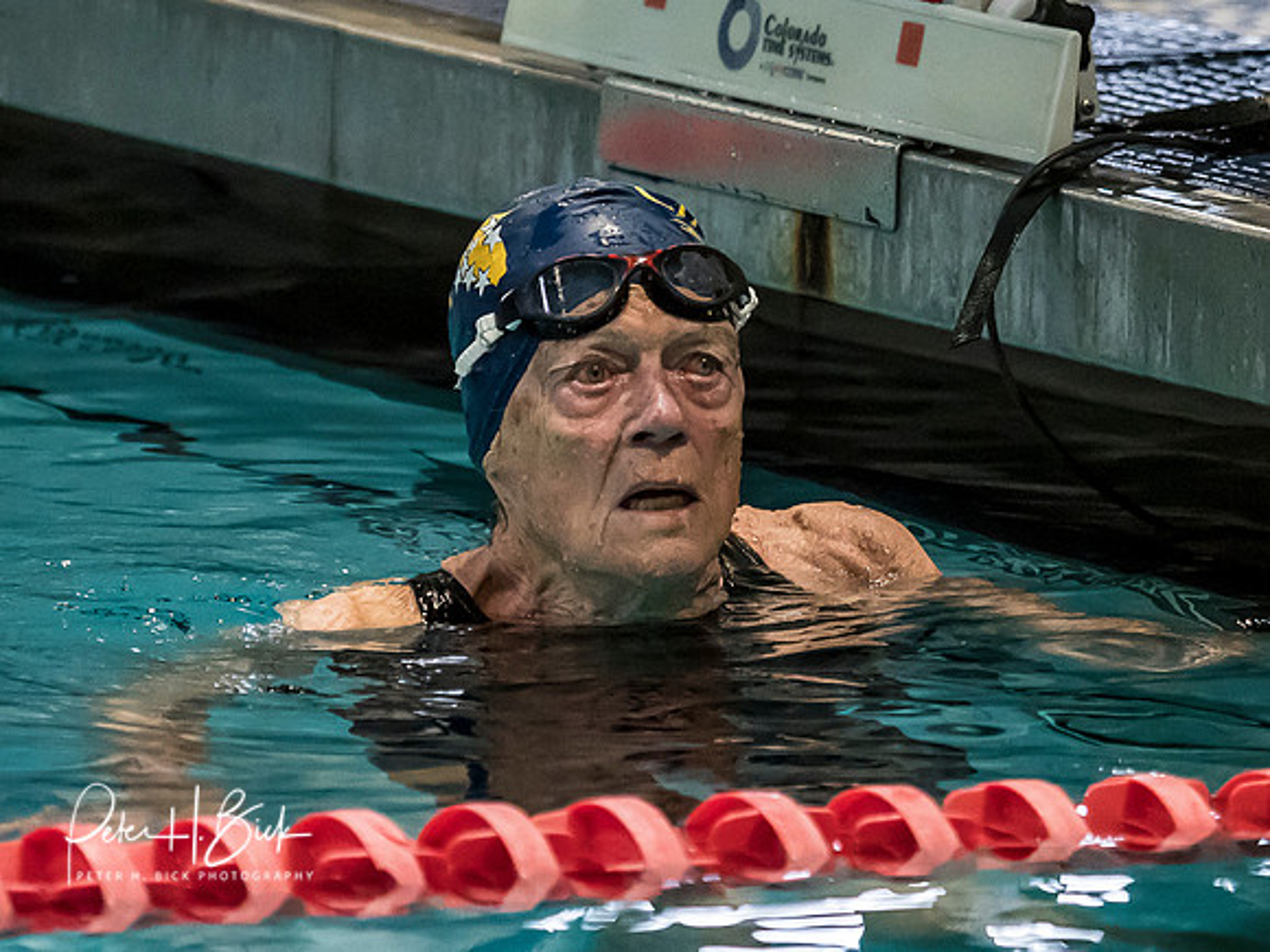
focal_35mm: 562
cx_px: 668
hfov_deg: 3.5
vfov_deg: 2.6
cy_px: 281
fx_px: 20623
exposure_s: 1/800
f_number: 2.8
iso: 3200
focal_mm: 150
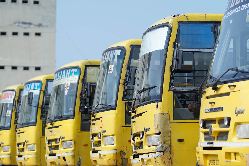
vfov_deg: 9.5
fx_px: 1003
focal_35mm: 145
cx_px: 154
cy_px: 79
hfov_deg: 14.1
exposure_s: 1/4000
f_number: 2.2
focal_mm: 85
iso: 100
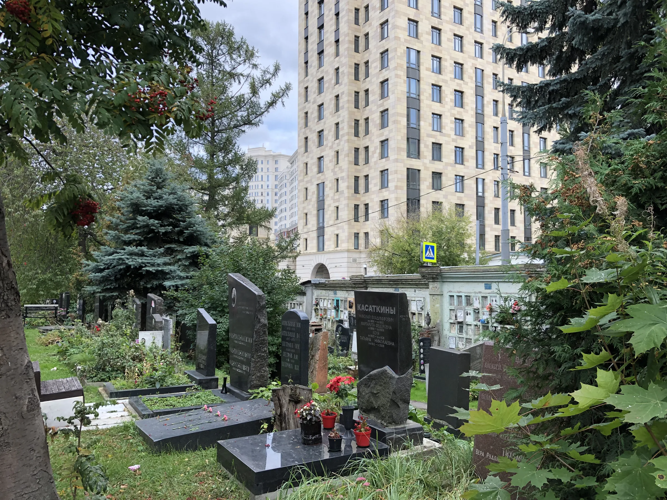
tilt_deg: +3.4
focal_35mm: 28
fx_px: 540
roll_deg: +0.6
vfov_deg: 49.7
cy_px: 250
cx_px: 334
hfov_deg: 63.4
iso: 25
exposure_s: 1/120
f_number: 1.8
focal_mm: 4
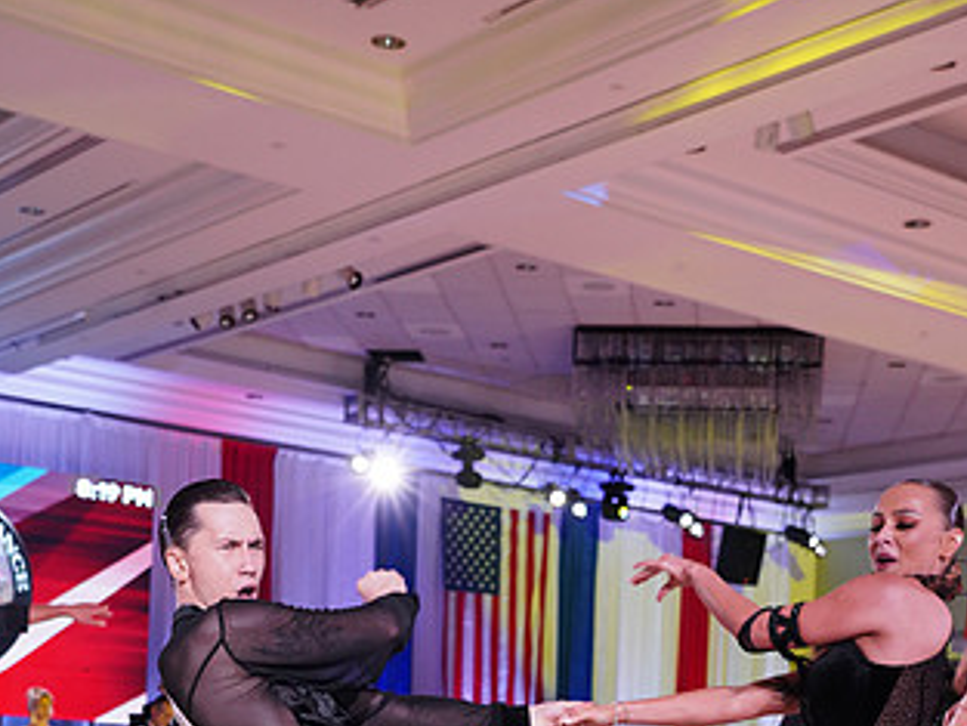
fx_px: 1844
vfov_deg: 20.9
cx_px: 564
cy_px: 856
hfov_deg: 29.3
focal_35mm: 66
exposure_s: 1/200
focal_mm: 37
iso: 2000
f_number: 5
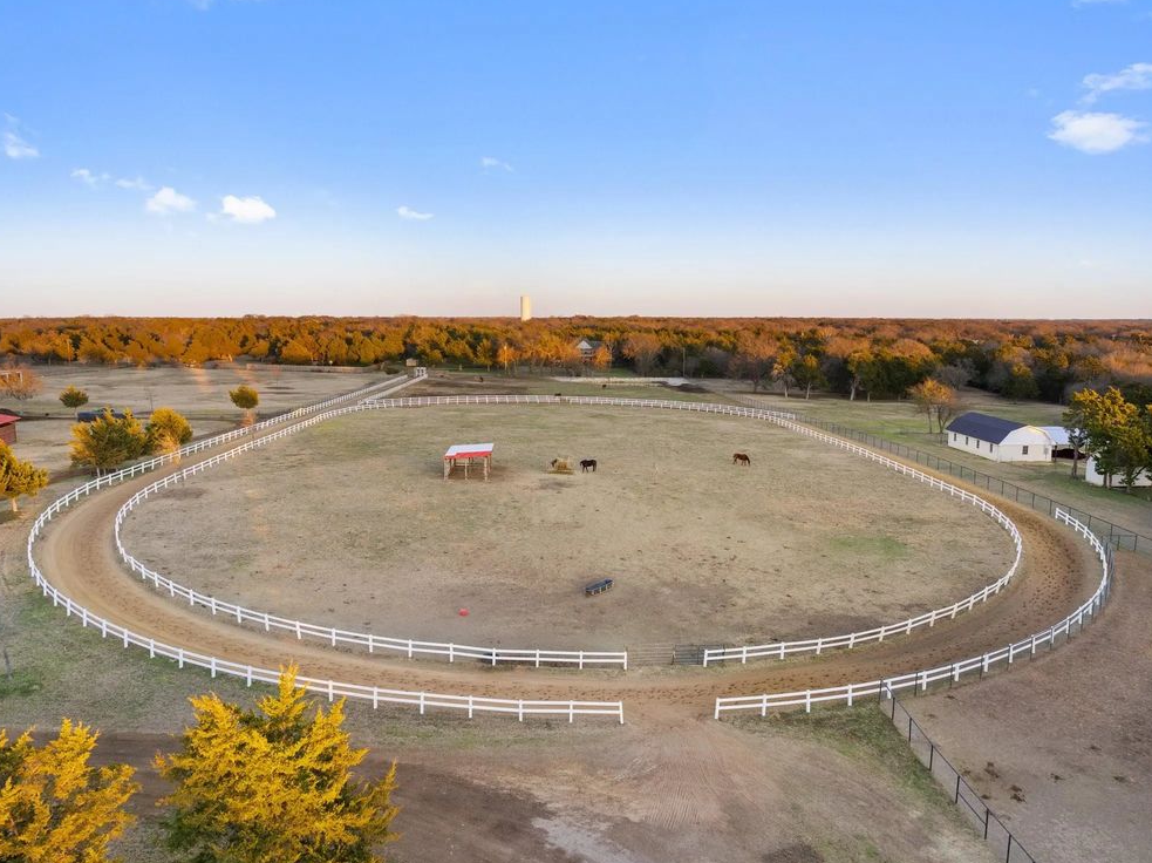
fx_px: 831
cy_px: 437
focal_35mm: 25
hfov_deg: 69.4
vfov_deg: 54.8
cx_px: 567
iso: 100
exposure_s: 1/50
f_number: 2.8
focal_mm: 12.29
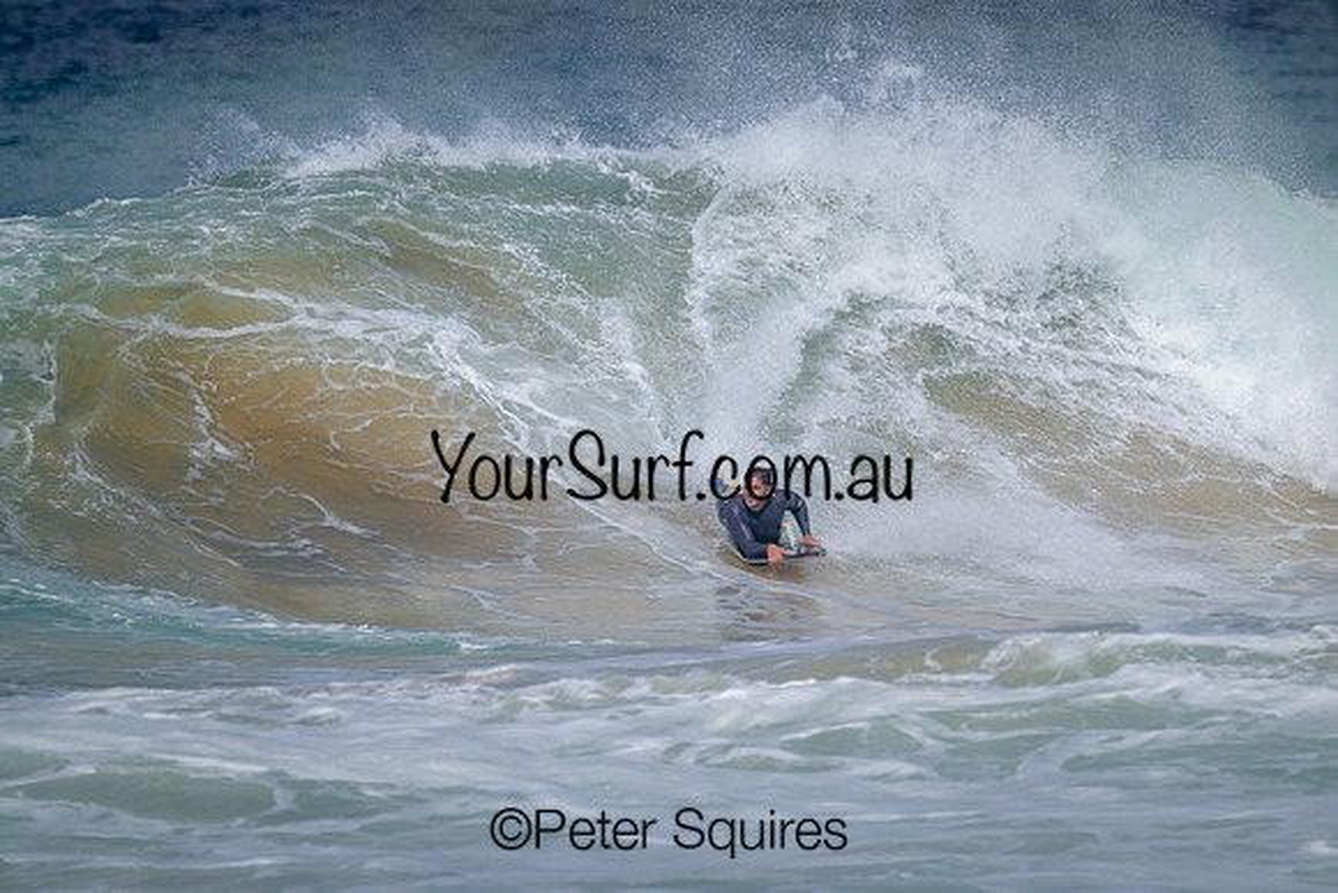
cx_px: 669
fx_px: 29739
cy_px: 446
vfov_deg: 1.7
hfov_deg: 2.6
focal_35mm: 800
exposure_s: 1/2000
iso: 360
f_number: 11
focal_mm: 800
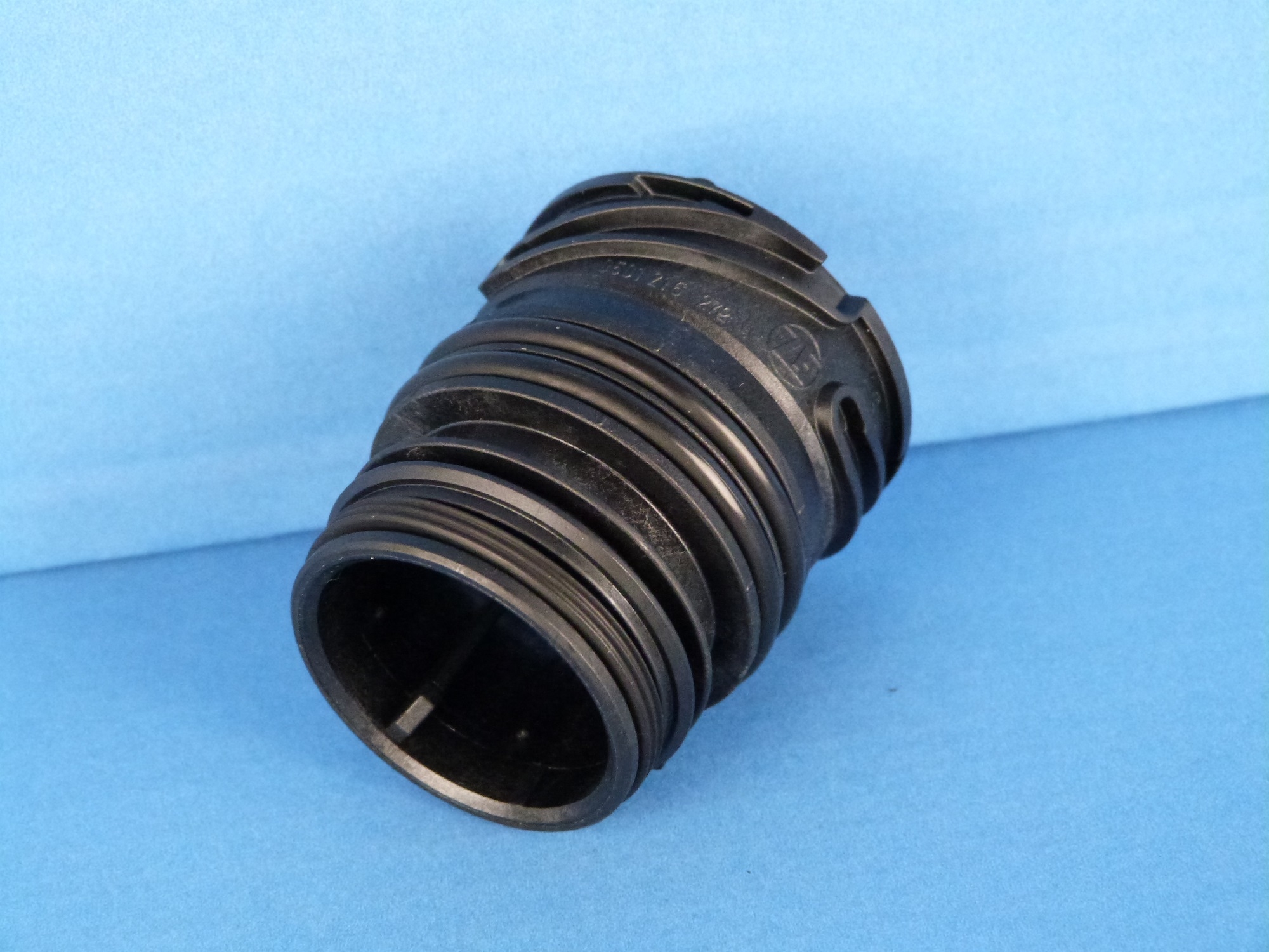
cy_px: 476
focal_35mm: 78
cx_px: 634
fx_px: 2859
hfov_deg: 25.0
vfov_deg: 18.9
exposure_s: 1/100
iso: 800
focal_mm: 14.1
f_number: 3.3
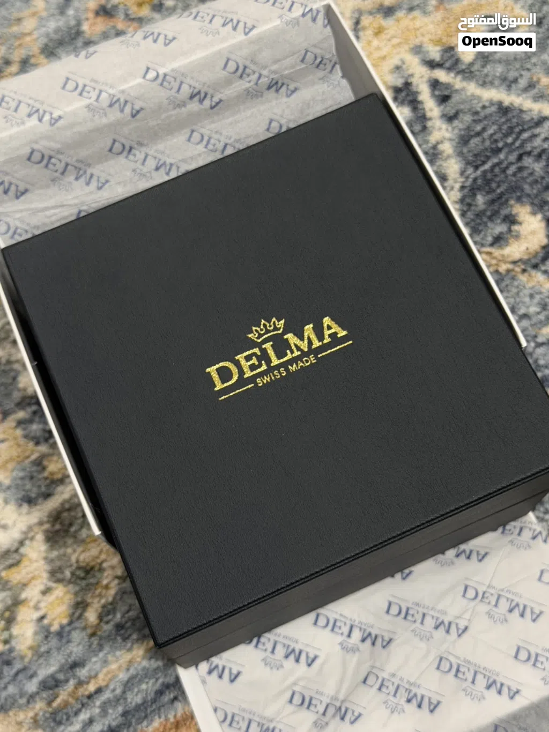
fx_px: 1015
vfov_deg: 39.7
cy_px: 366
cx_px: 274
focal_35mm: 48
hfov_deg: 30.3
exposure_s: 1/50
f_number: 1.78
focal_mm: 6.76
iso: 160
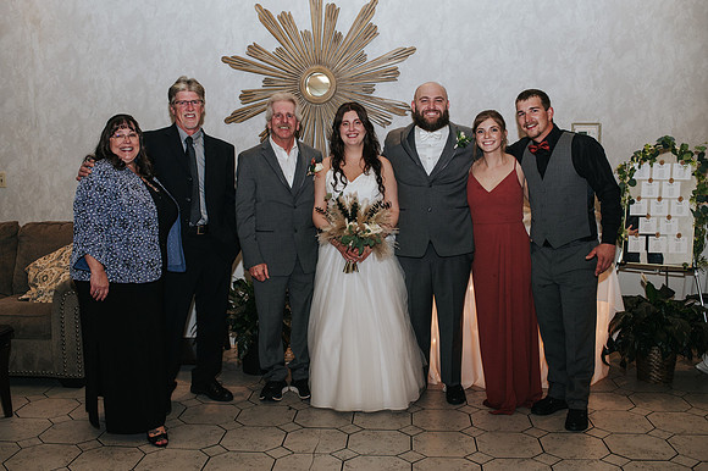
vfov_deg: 37.1
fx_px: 703
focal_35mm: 36
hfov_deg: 53.5
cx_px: 351
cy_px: 234
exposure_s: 1/200
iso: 800
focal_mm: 35
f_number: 3.2
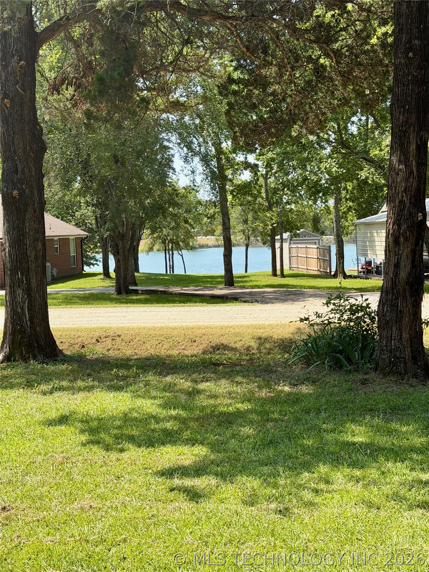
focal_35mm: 48
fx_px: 793
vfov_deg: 39.7
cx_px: 214
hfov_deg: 30.3
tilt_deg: -4.4
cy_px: 286
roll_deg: +0.9
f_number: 1.78
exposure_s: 1/1980
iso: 64
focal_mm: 6.76
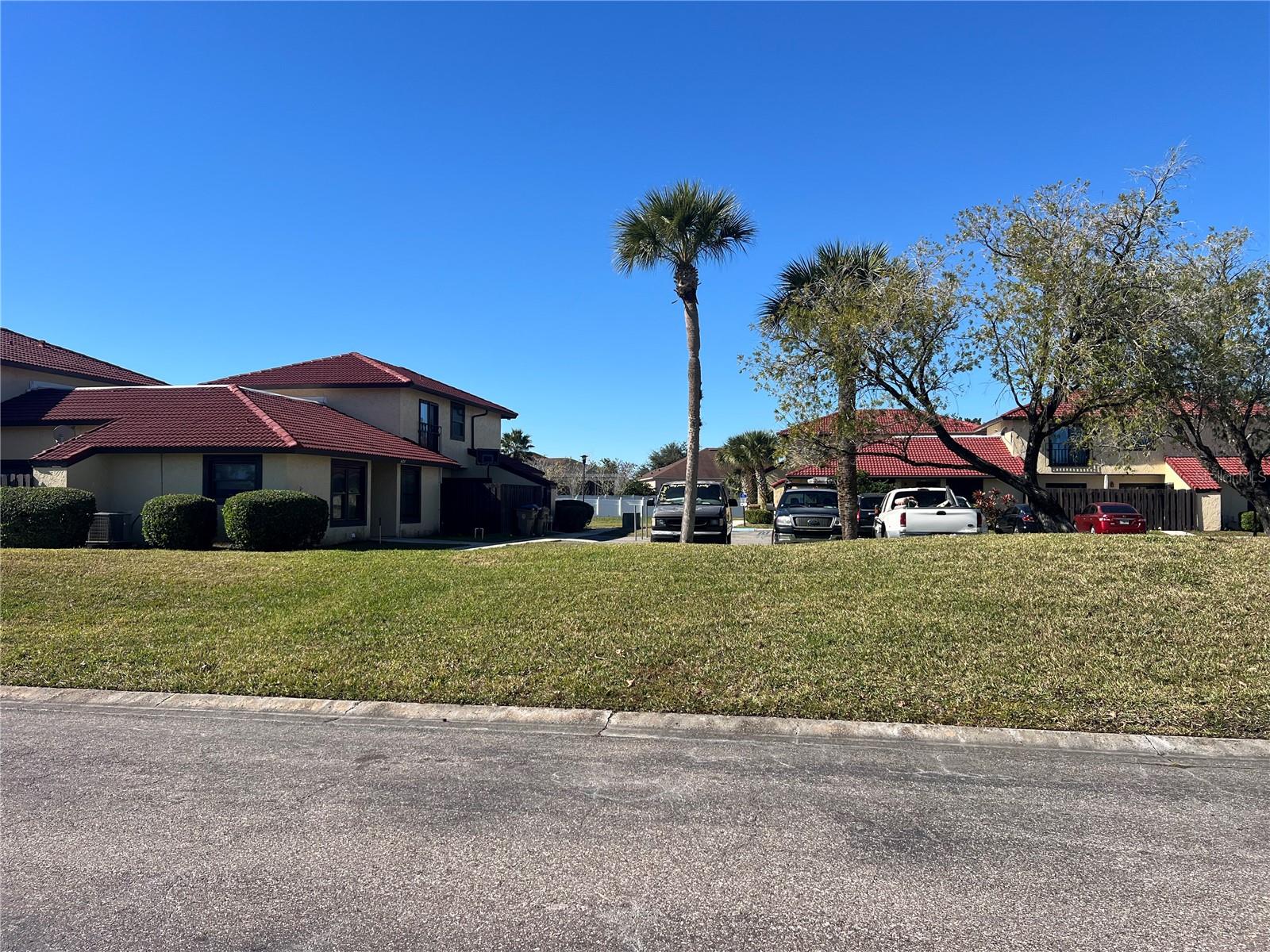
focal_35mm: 26
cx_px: 635
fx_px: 954
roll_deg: -0.8
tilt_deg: +0.6
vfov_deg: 53.1
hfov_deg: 67.3
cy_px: 476
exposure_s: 1/3831
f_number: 1.5
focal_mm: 5.7
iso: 50
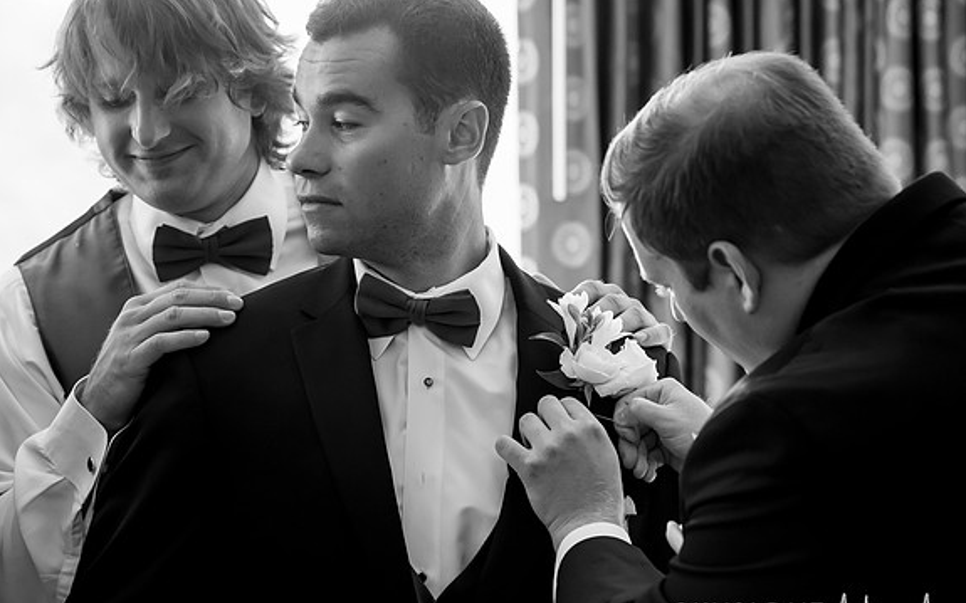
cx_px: 548
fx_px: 3211
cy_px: 340
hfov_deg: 17.1
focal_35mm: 122
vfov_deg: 10.7
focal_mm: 100
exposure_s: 1/320
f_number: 5
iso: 1250
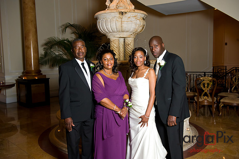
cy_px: 80
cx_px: 120
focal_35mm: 36
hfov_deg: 53.2
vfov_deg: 36.8
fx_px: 239
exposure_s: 1/125
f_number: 4
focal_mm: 36
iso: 1600
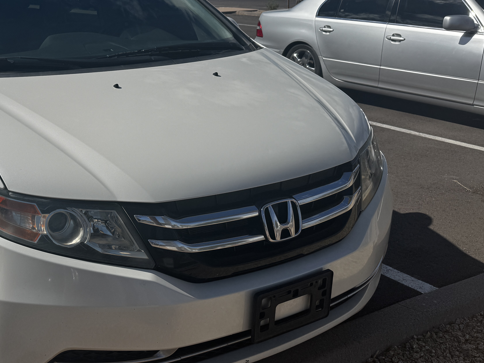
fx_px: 573
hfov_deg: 43.6
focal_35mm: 41
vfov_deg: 35.1
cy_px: 167
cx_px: 98
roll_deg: +0.4
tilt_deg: -18.2
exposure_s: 1/10417
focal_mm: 6.76
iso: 80
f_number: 1.78
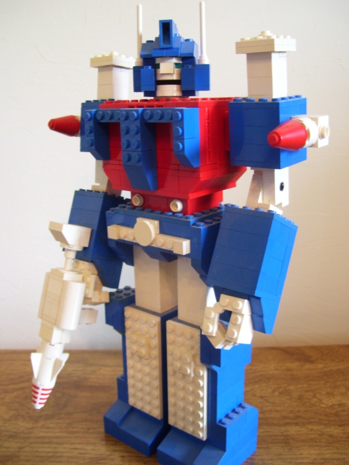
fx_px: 497
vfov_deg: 50.1
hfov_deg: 38.7
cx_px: 174
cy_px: 232
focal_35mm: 37
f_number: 2.7
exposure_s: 1/8
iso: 160
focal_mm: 6
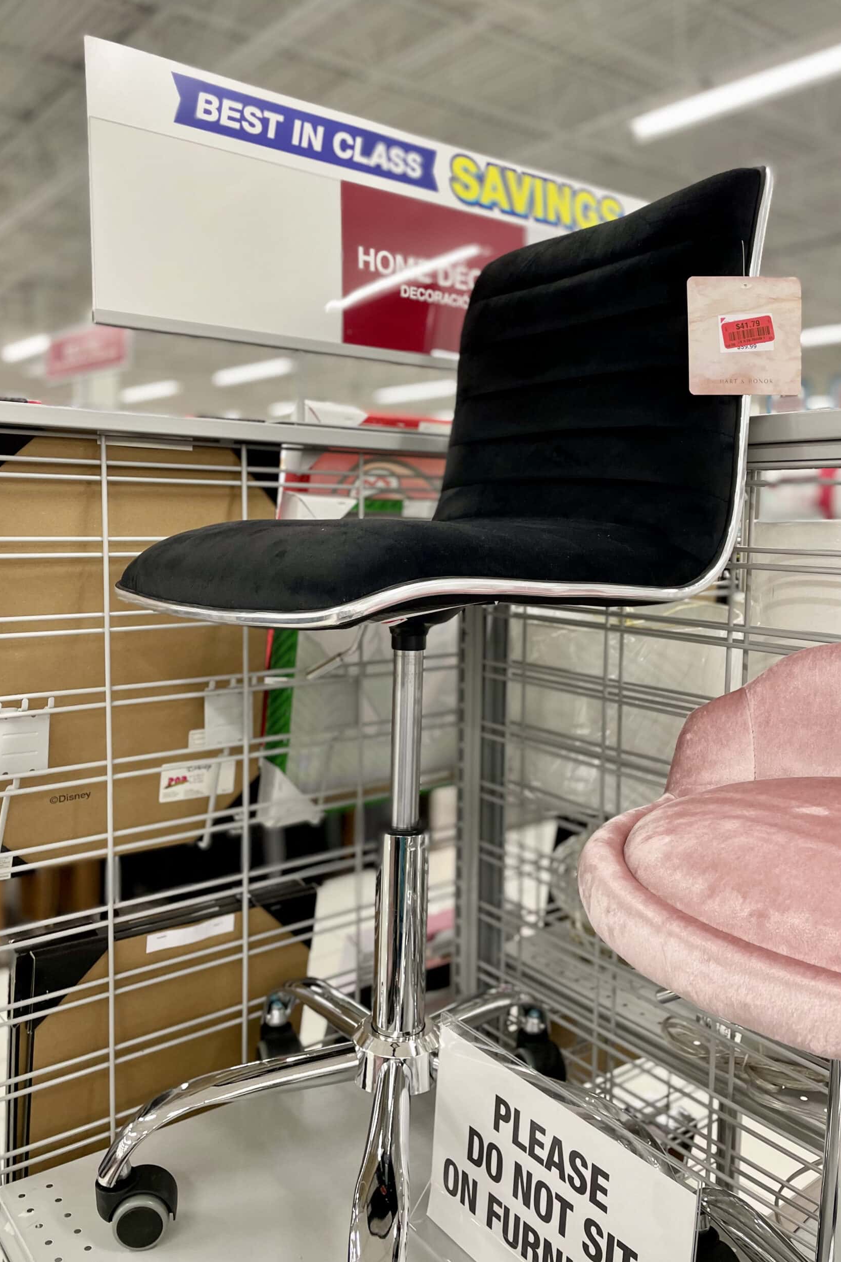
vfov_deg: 65.5
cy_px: 617
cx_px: 430
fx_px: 981
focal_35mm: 28
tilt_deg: -5.6
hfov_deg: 46.4
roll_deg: -1.3
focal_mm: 4.2
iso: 80
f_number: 1.6
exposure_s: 1/60
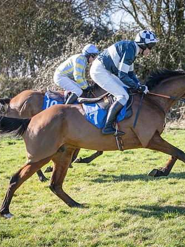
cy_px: 114
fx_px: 819
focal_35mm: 115
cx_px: 110
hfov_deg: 12.9
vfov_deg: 17.1
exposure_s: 1/2500
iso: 400
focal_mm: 70
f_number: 2.8
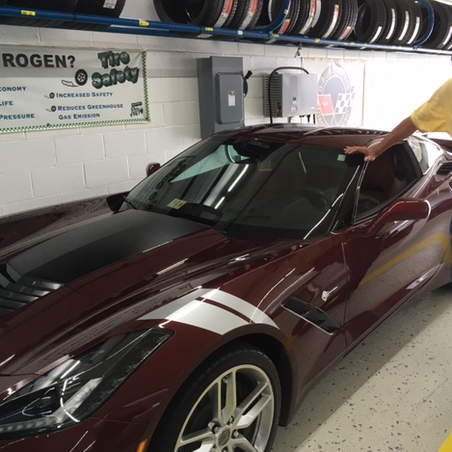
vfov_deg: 47.2
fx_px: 517
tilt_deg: -13.6
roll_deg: +0.8
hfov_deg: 46.9
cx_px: 277
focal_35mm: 35
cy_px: 225
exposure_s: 1/30
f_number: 2.2
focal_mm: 4.15
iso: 32
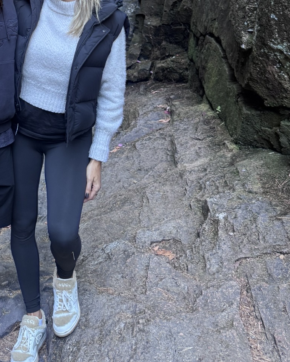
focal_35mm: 50
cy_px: 8
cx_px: 45
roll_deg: -2.7
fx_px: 536
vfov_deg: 34.3
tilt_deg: -7.7
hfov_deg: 29.3
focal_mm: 6.76
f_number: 1.78
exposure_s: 1/65
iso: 200
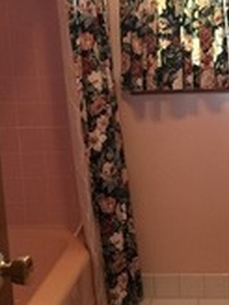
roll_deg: +3.6
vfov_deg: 23.0
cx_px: 166
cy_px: 121
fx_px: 750
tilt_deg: -9.6
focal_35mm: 85
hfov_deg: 17.3
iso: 100
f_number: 2.2
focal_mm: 4.15
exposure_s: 1/15
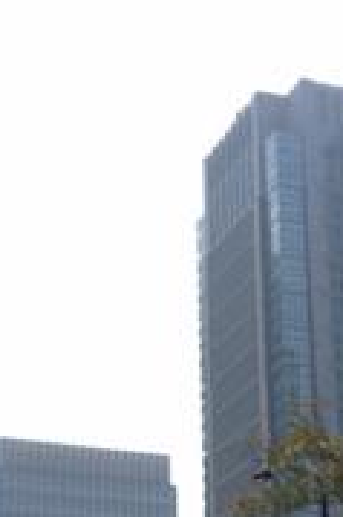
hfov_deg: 14.7
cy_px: 494
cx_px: 63
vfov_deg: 21.5
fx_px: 1317
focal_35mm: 92
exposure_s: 1/919
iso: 50
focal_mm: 4.13
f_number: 2.4
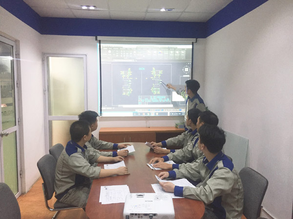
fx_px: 245
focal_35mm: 29
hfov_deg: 61.7
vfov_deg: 48.2
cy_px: 110
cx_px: 146
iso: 80
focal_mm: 4.15
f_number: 2.2
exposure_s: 1/33
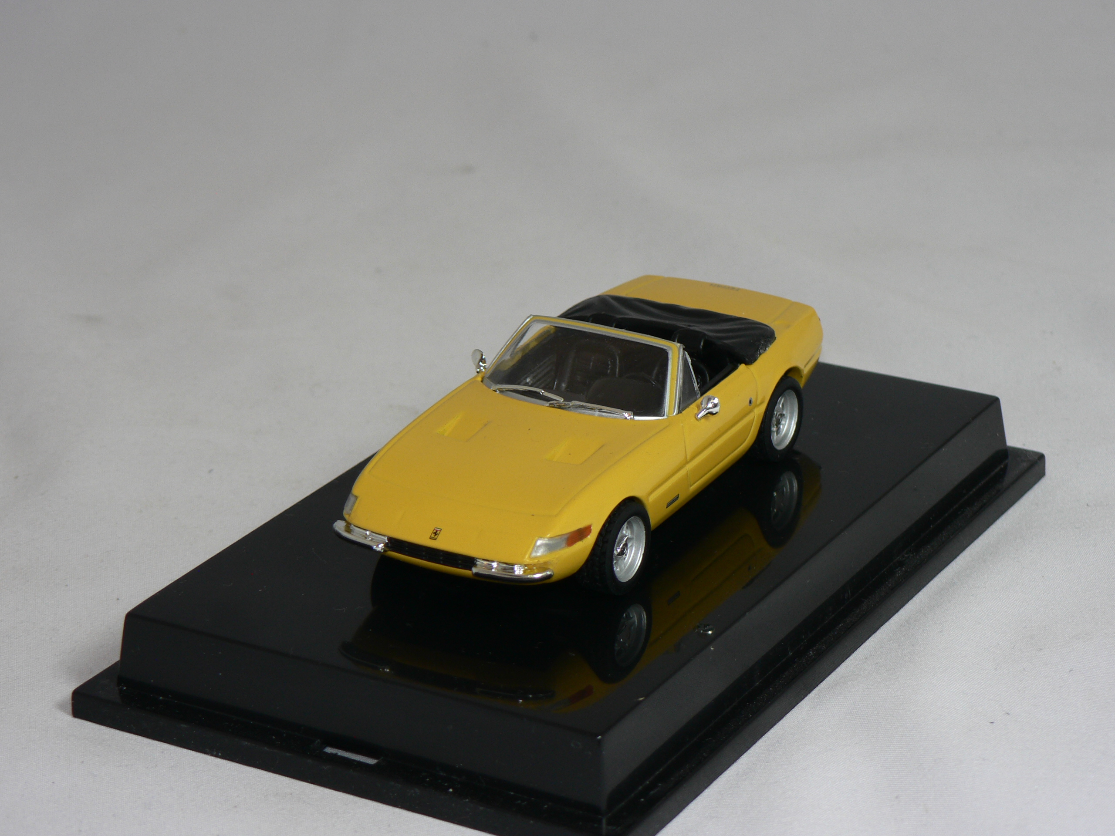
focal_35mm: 102
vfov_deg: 14.5
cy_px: 418
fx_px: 3285
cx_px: 558
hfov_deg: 19.3
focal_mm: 16.9
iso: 80
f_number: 3.2
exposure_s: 1/60
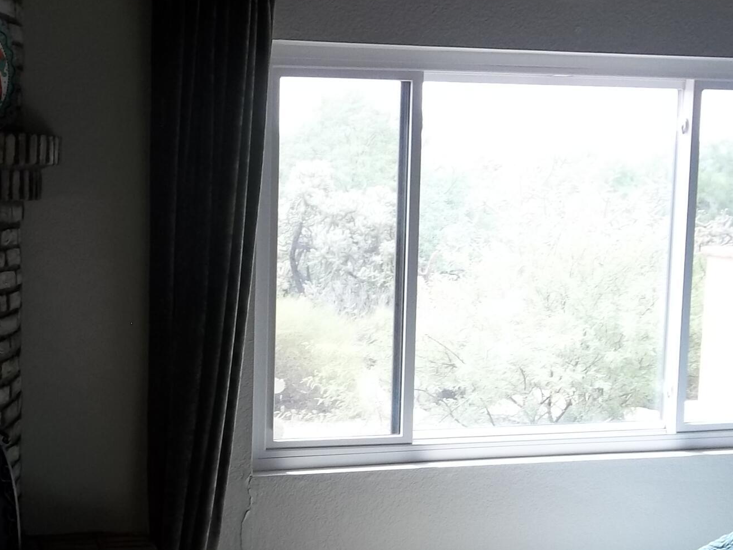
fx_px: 1313
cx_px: 148
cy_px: 363
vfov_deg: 23.6
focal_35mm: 62
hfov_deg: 30.4
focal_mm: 4.9
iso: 80
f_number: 3.5
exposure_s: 1/60
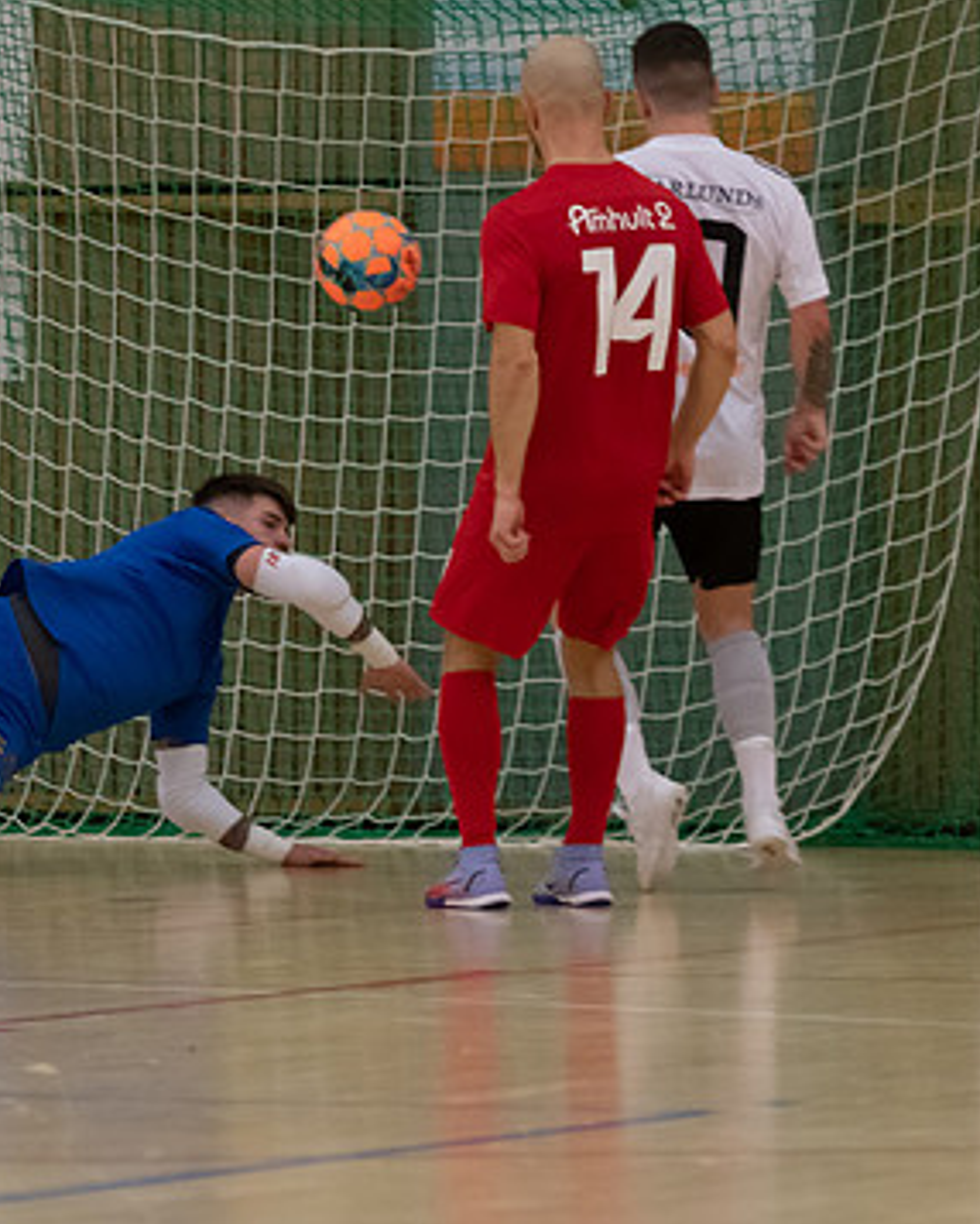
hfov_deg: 3.5
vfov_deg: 4.4
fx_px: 15902
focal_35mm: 439
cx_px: 48
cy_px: 871
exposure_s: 1/800
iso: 800
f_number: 3.2
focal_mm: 140
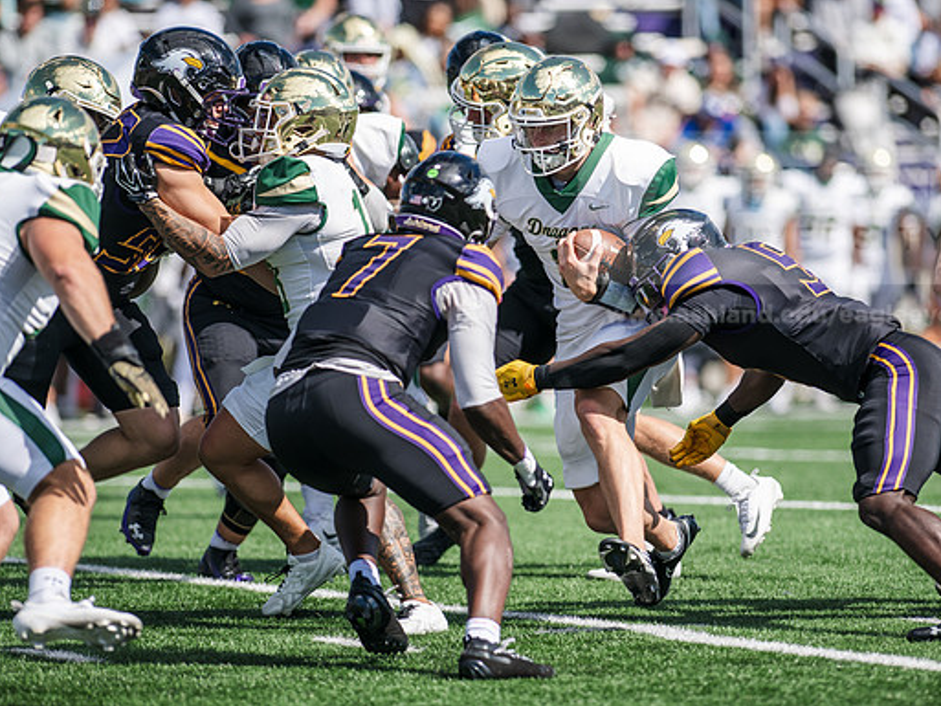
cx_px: 523
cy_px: 353
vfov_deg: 4.6
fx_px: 8864
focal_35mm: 326
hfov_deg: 6.1
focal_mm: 300
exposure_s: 1/2000
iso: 125
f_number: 3.5
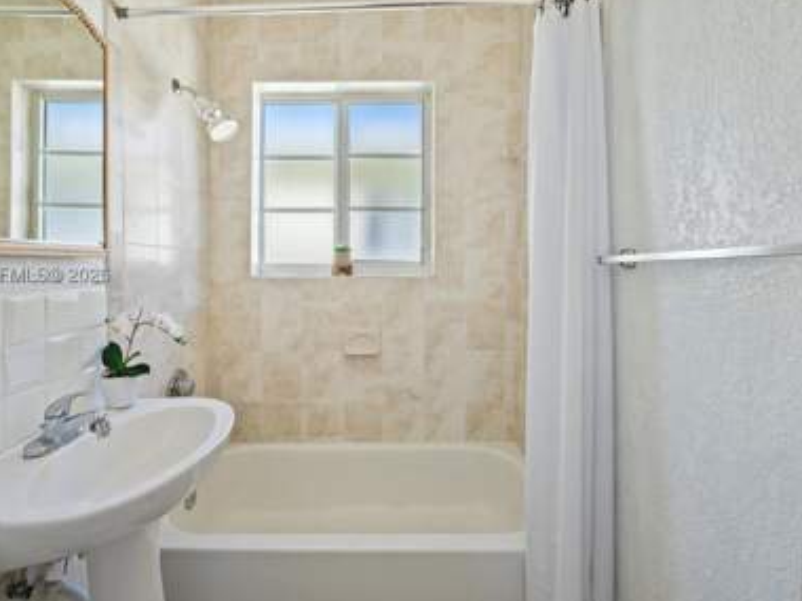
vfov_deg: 74.6
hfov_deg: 90.8
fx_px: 394
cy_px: 277
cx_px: 365
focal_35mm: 17
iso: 200
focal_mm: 14
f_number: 8
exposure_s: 1/50
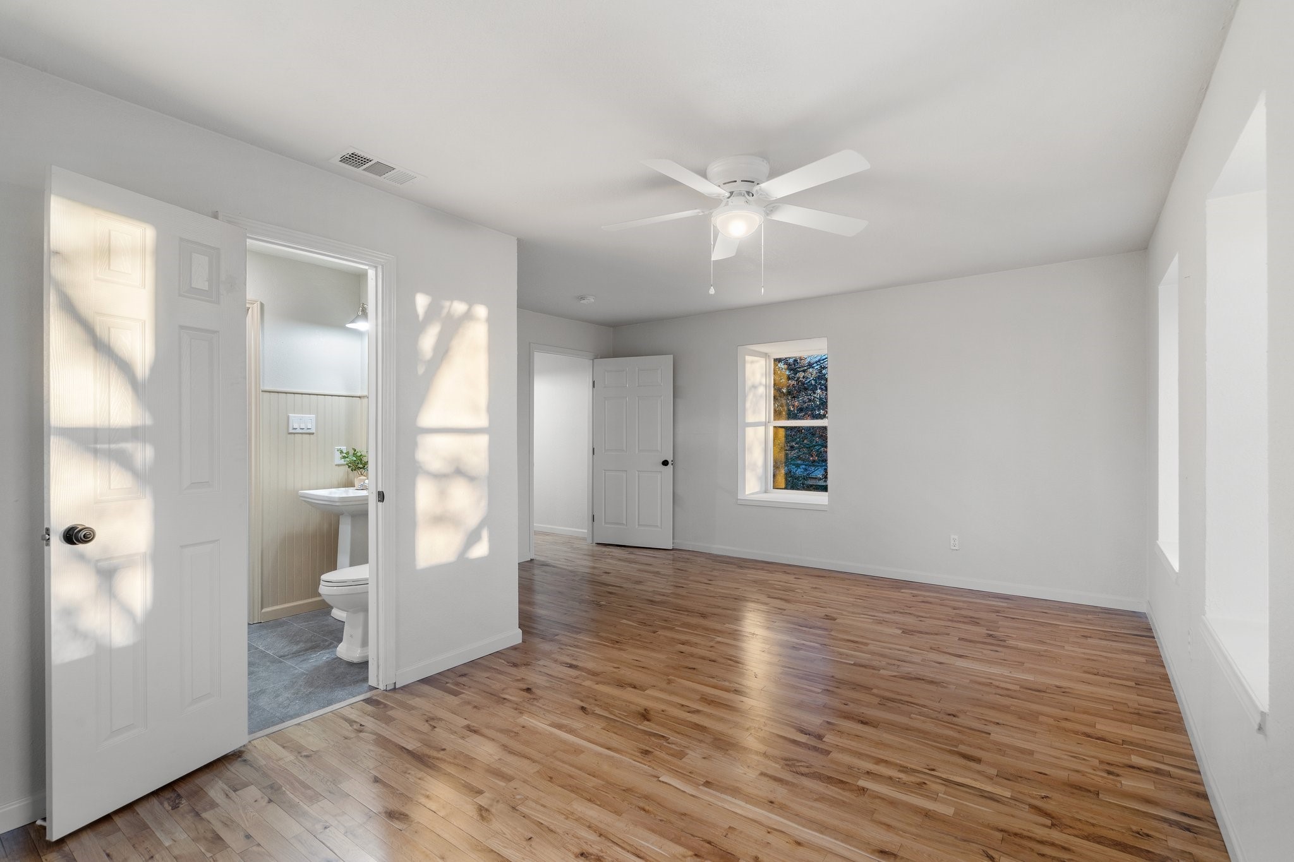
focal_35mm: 16
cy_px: 431
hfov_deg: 96.7
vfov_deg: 73.7
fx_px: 575
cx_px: 647
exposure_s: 1
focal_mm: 16
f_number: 9
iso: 320
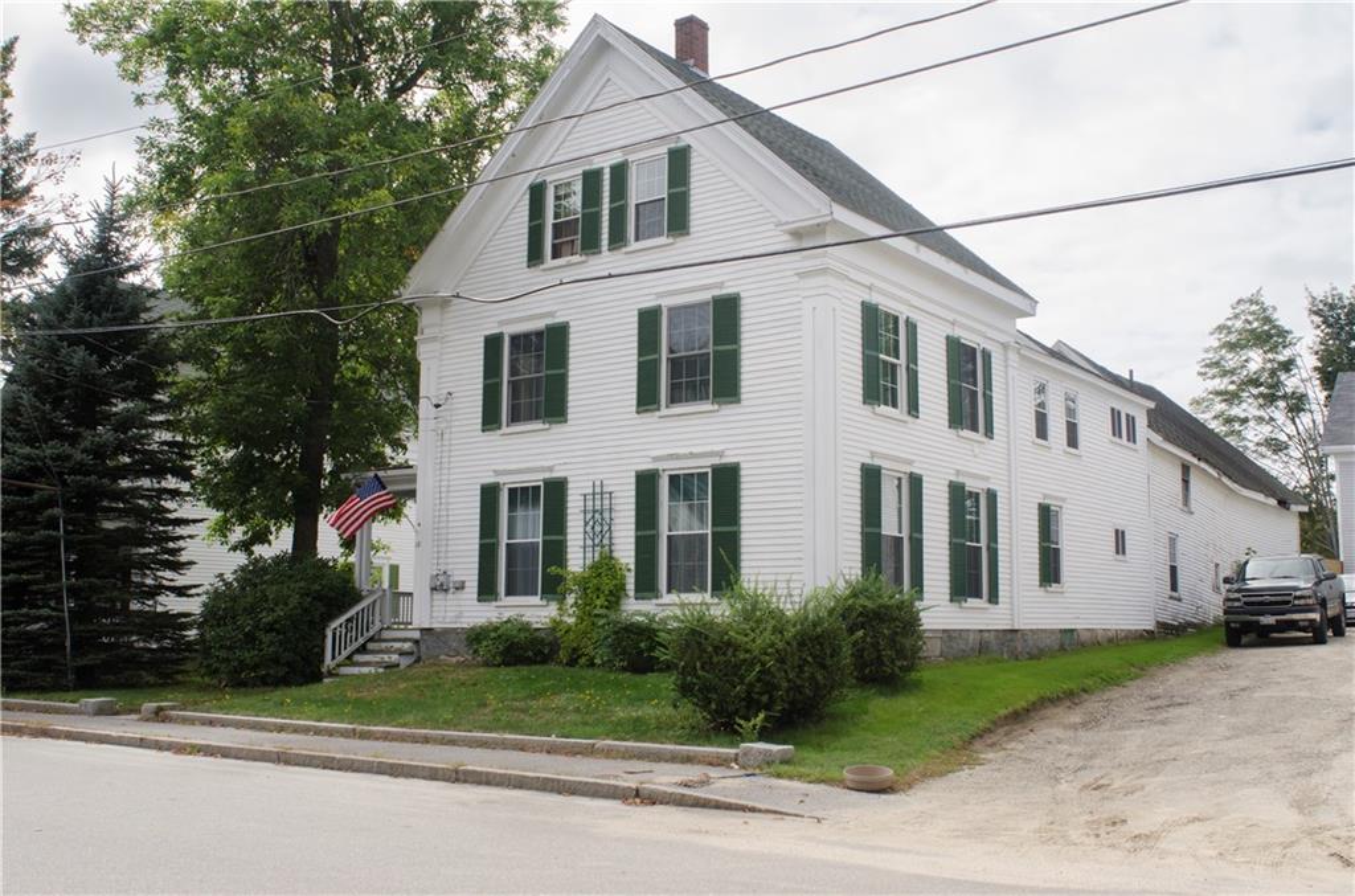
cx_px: 678
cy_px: 448
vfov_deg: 36.7
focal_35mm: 36
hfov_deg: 53.3
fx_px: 1351
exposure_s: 1/200
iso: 200
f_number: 11
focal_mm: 24
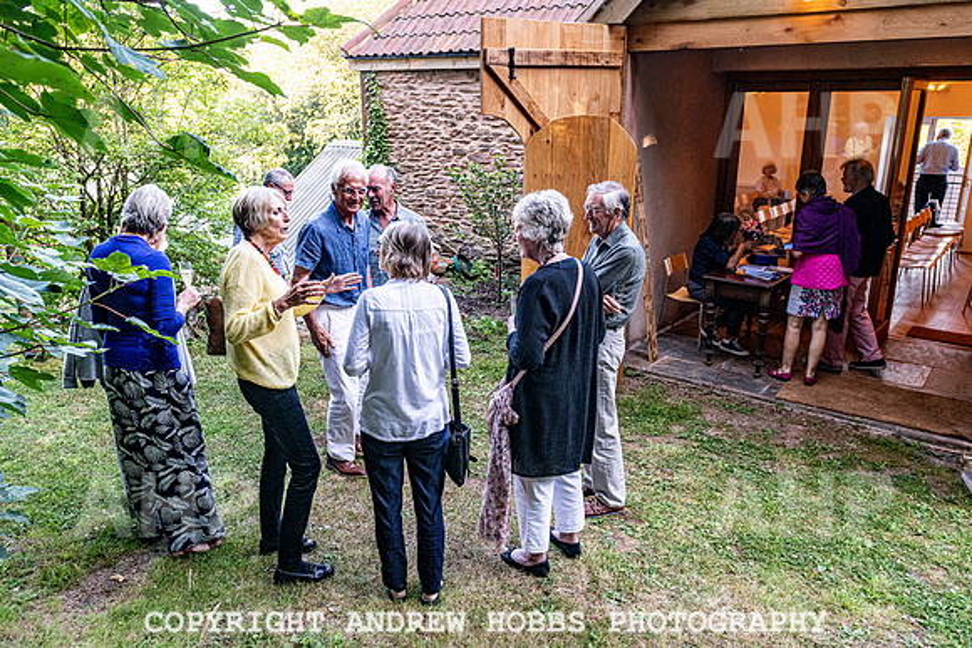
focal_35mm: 26
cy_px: 304
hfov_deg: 68.4
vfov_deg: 48.8
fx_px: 715
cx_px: 456
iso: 1600
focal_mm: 24
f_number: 5
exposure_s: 1/400
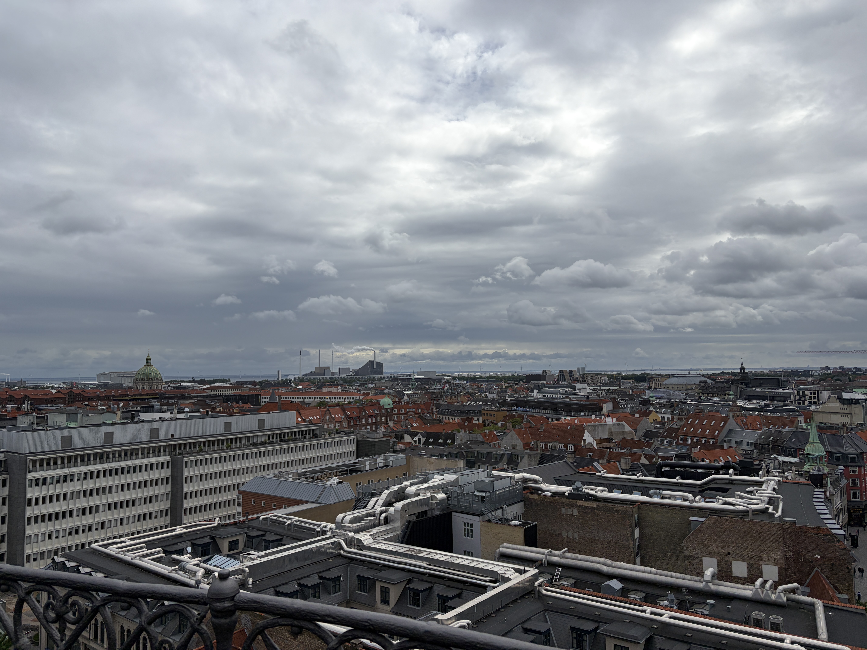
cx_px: 434
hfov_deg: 67.3
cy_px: 325
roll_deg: +1.7
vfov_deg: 53.1
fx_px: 651
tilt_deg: +5.3
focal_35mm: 26
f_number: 1.6
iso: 50
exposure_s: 1/10101
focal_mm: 5.96
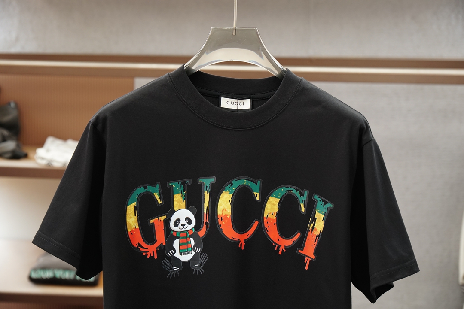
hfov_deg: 26.5
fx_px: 986
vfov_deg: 17.8
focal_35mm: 76
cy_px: 154
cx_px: 232
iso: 500
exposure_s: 1/125
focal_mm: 51
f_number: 4
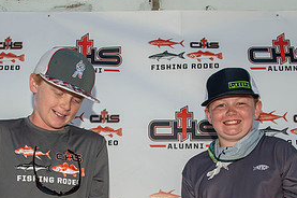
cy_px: 196
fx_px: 536
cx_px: 135
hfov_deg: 31.0
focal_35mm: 65
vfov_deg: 20.2
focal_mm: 31
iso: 50
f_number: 7.1
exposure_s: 1/160
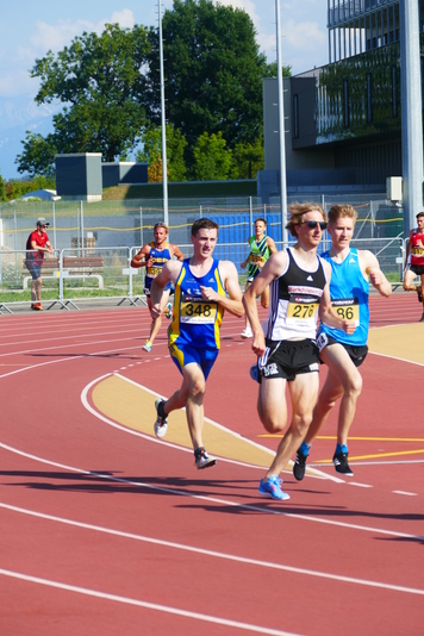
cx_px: 213
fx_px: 3321
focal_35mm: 188
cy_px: 320
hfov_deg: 7.3
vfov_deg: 10.9
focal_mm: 67.72
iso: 125
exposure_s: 1/1000
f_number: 4
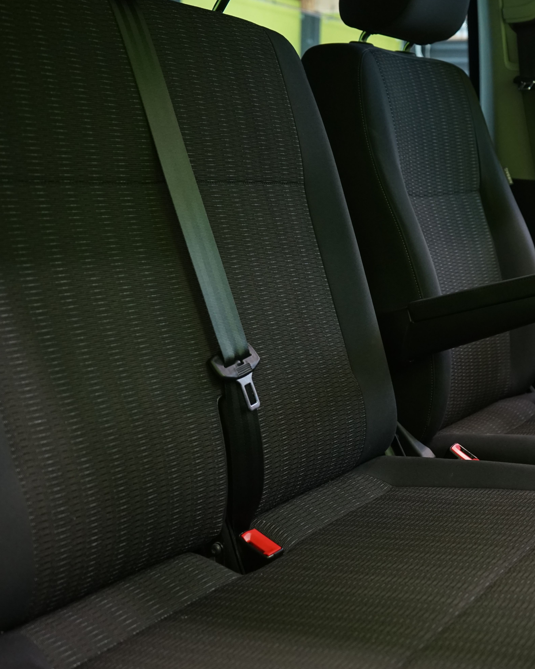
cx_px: 405
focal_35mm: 50
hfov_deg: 29.7
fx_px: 990
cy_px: 338
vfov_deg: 37.3
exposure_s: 1/30
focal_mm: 35
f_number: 5
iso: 1600
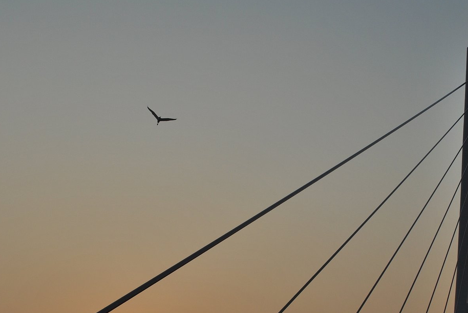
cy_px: 220
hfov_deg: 28.5
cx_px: 269
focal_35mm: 71
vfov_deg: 19.2
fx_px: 922
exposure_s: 1/800
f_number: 9
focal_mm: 29
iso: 100
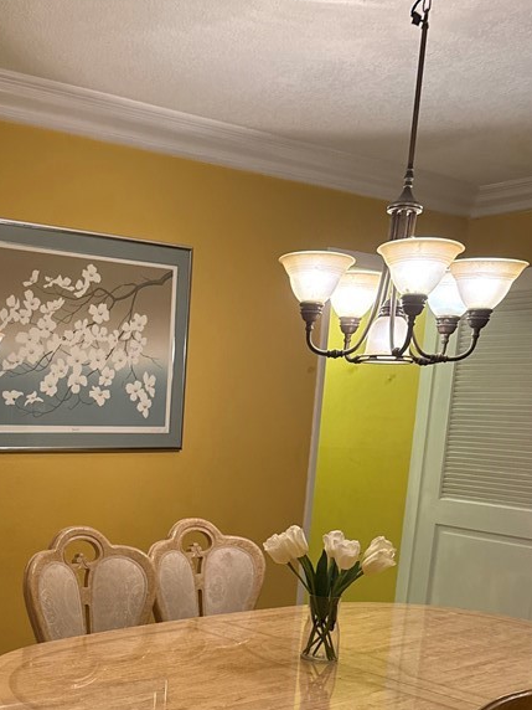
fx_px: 881
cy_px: 617
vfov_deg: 41.0
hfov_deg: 32.3
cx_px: 73
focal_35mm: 43
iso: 400
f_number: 1.78
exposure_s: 1/60
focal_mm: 6.76
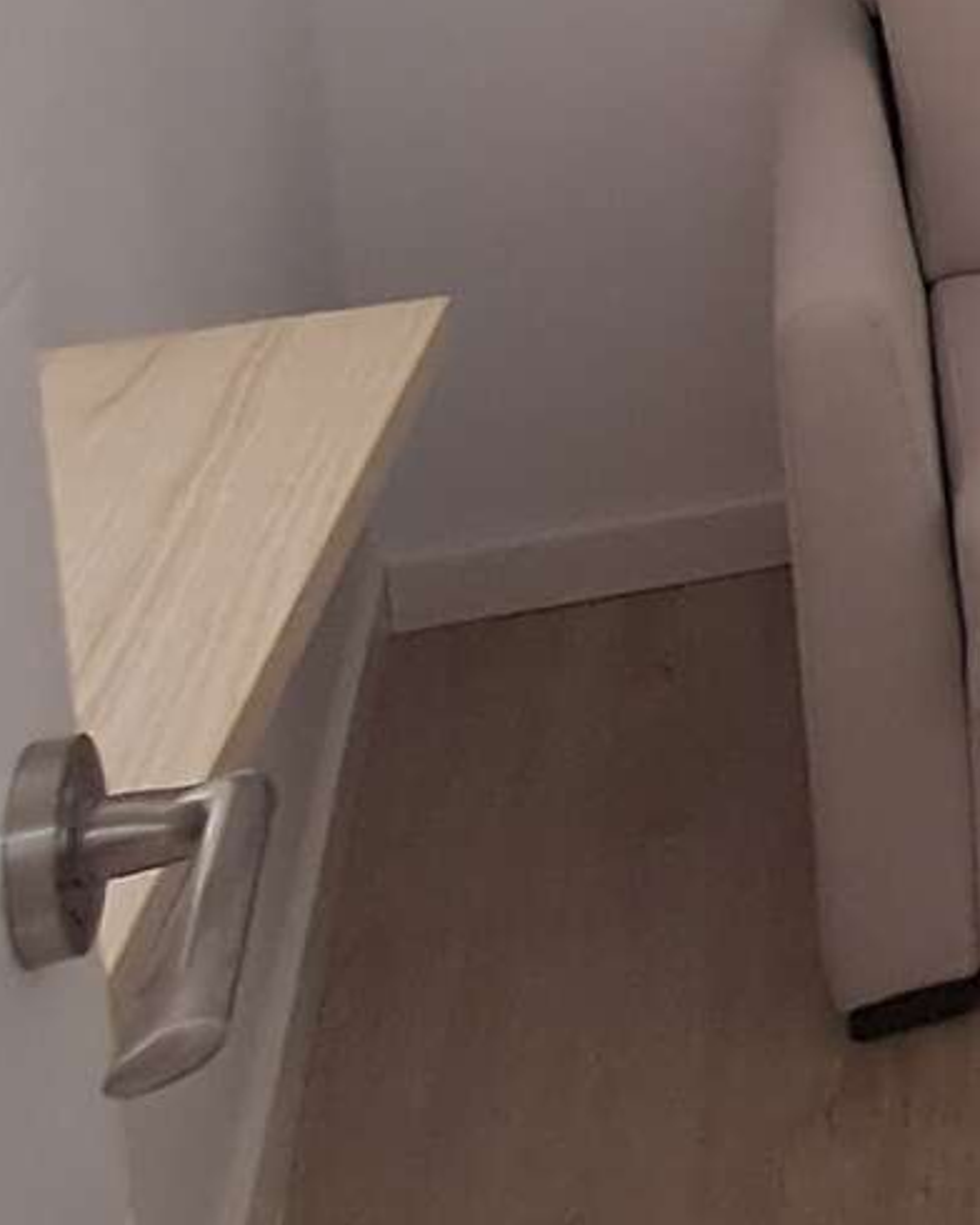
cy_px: -386
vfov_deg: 24.3
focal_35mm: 68
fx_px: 2465
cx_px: 1785
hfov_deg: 17.8
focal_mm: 1.64
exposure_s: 1/25
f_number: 2.2
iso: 200
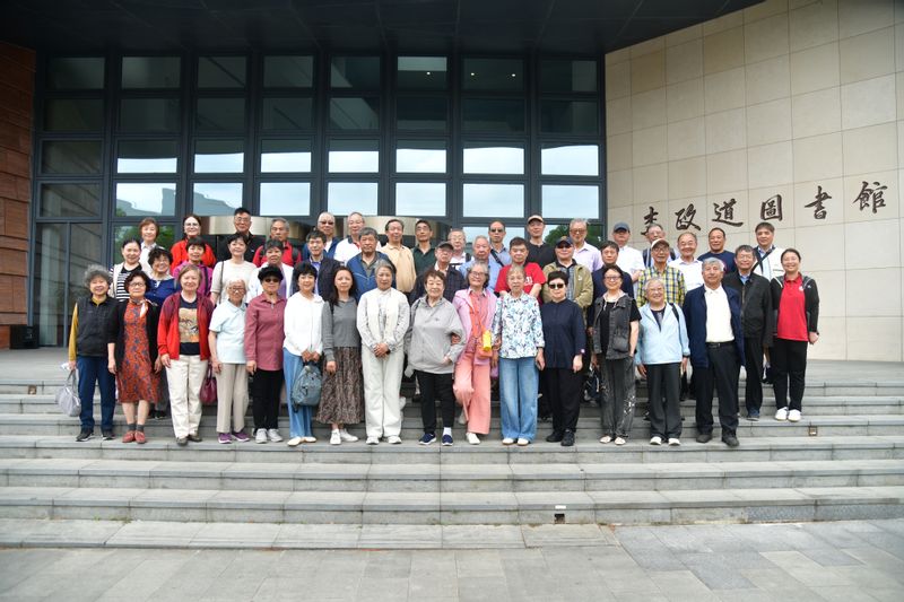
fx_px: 603
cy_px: 301
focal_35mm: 24
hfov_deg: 73.8
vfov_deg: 53.1
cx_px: 452
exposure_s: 1/320
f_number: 4
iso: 100
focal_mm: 24
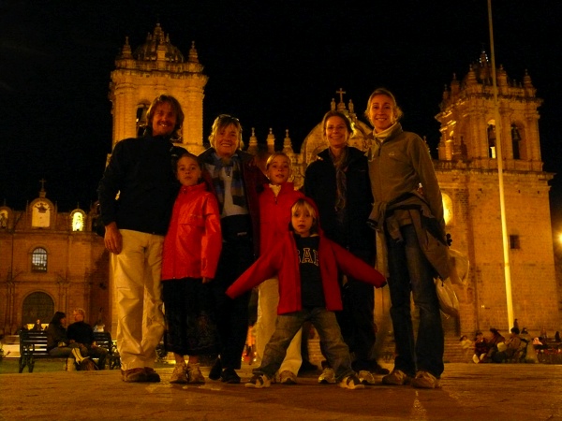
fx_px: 812
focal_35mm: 50
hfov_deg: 38.2
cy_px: 210
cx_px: 281
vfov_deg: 29.1
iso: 800
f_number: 3.2
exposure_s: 1/8
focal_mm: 10.5
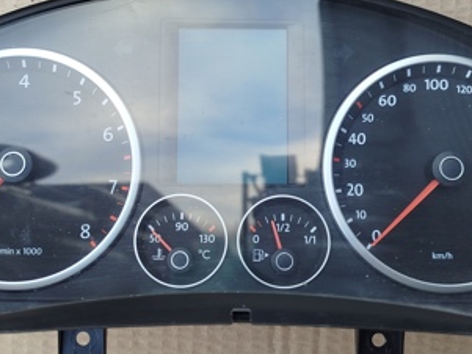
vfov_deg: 28.5
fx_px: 696
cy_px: 152
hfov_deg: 37.4
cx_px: 212
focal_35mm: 51
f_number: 1.7
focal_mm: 5.31
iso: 64
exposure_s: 1/50
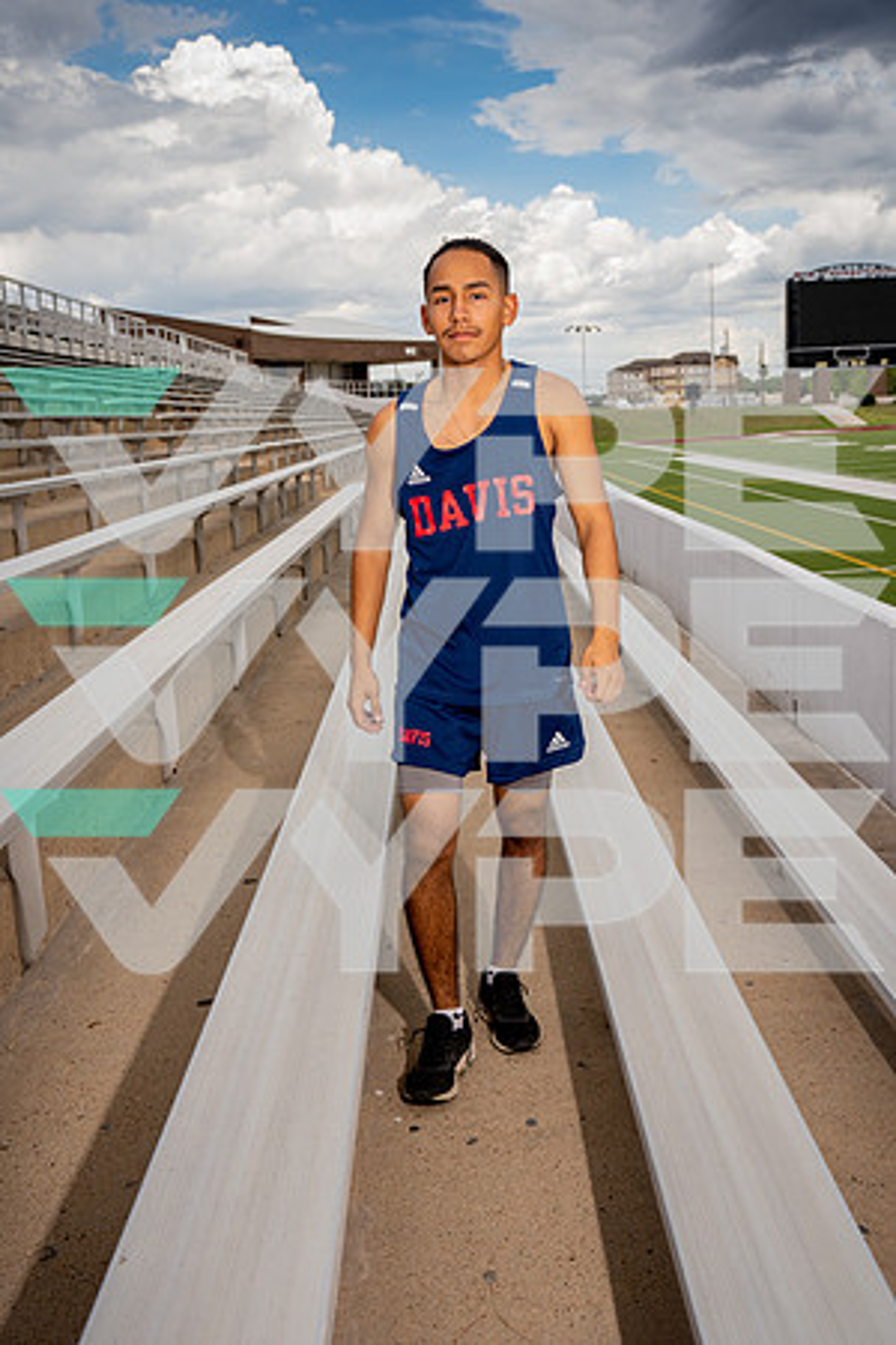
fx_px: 1381
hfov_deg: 35.9
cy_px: 672
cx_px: 448
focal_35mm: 37
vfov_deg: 51.9
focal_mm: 37
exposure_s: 1/250
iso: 80
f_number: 6.3
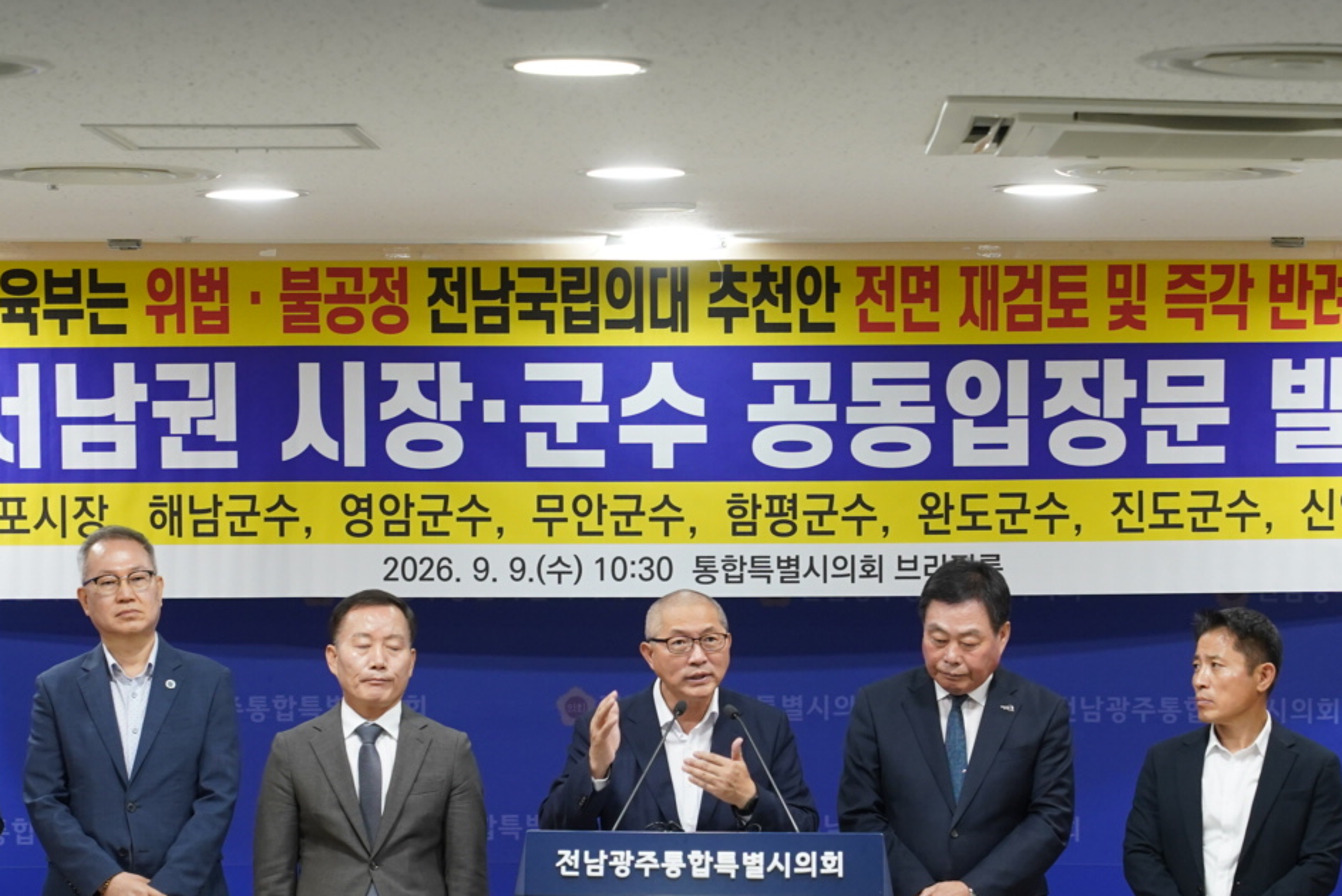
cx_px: 729
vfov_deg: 11.4
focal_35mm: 120
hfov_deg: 17.0
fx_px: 4476
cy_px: 730
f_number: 4.5
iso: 1600
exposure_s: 1/160
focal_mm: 70
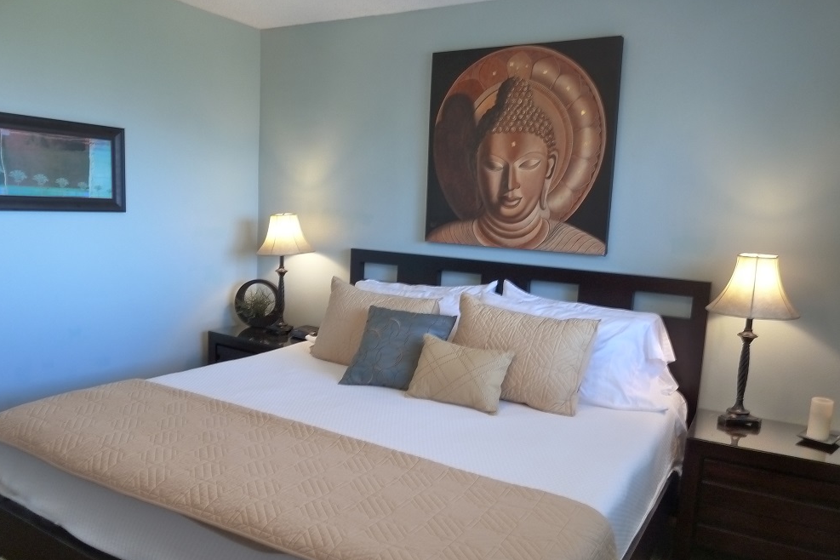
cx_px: 432
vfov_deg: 47.9
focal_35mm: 27
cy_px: 305
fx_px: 630
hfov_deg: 67.4
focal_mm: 4.1
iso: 400
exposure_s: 1/6
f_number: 3.3
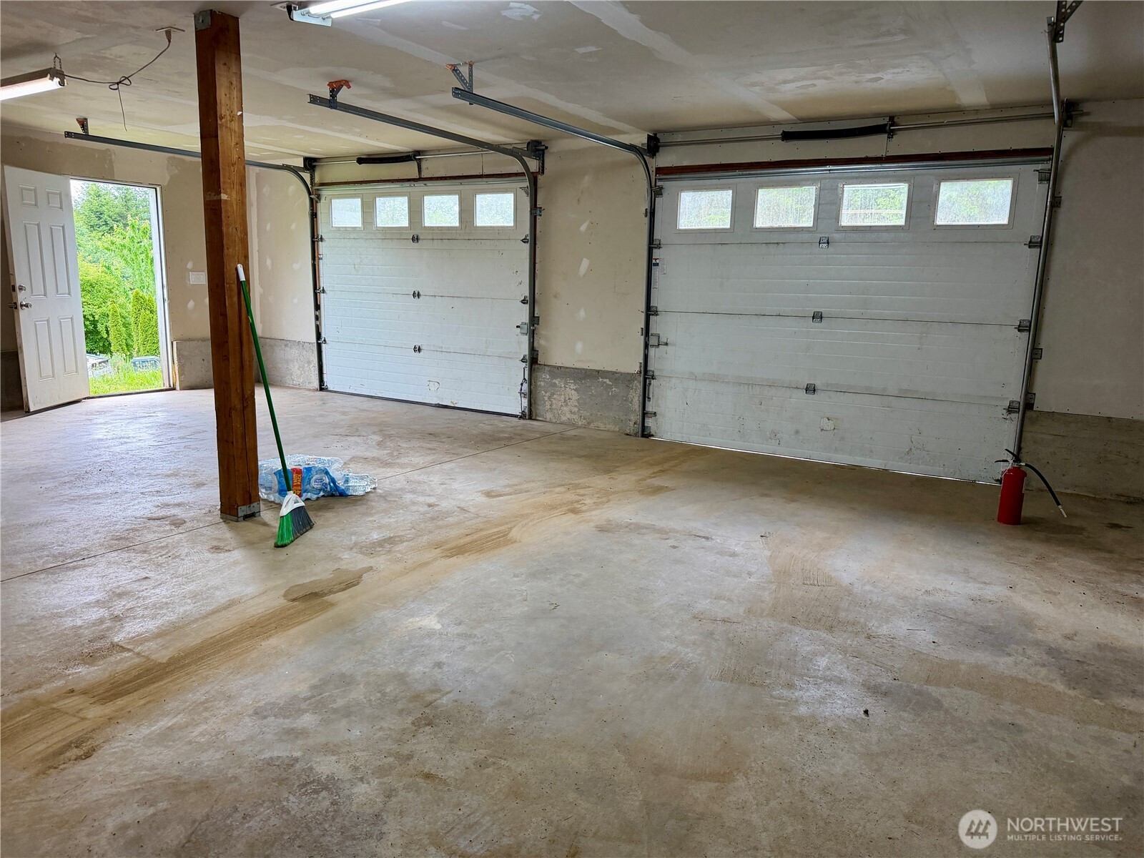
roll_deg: -1.5
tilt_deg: -10.8
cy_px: 429
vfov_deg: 56.8
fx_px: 793
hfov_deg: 71.6
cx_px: 572
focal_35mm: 24
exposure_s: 1/204
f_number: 1.78
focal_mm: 6.76
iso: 160
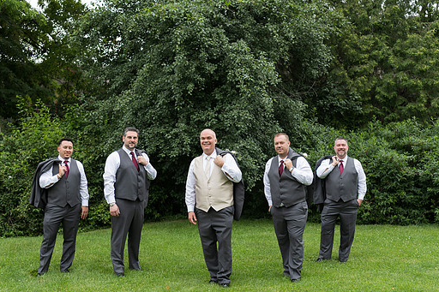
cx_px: 210
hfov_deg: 38.9
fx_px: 622
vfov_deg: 26.4
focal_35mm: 51
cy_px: 162
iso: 80
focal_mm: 45
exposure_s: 1/320
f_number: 2.8
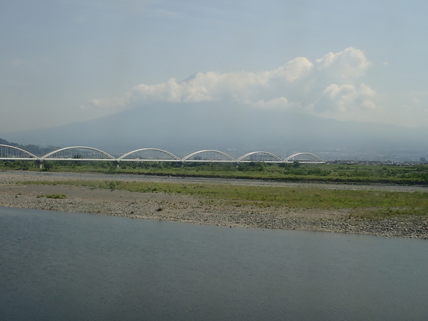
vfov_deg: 29.7
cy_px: 160
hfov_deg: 38.9
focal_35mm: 49
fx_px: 606
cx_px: 214
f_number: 4.5
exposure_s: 1/640
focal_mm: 8.99
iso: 100
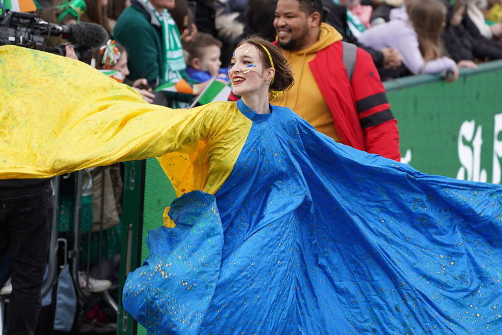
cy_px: 168
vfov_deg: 5.5
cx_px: 251
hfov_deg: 8.2
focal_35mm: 250
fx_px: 3485
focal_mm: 250
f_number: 5.6
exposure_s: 1/800
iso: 800
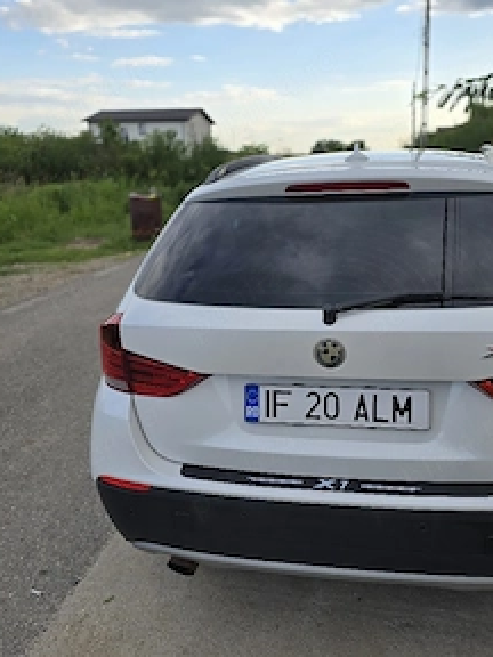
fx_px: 608
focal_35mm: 32
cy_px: 310
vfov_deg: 56.8
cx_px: 308
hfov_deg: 43.8
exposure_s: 1/270
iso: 12
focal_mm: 6.3
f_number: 1.7
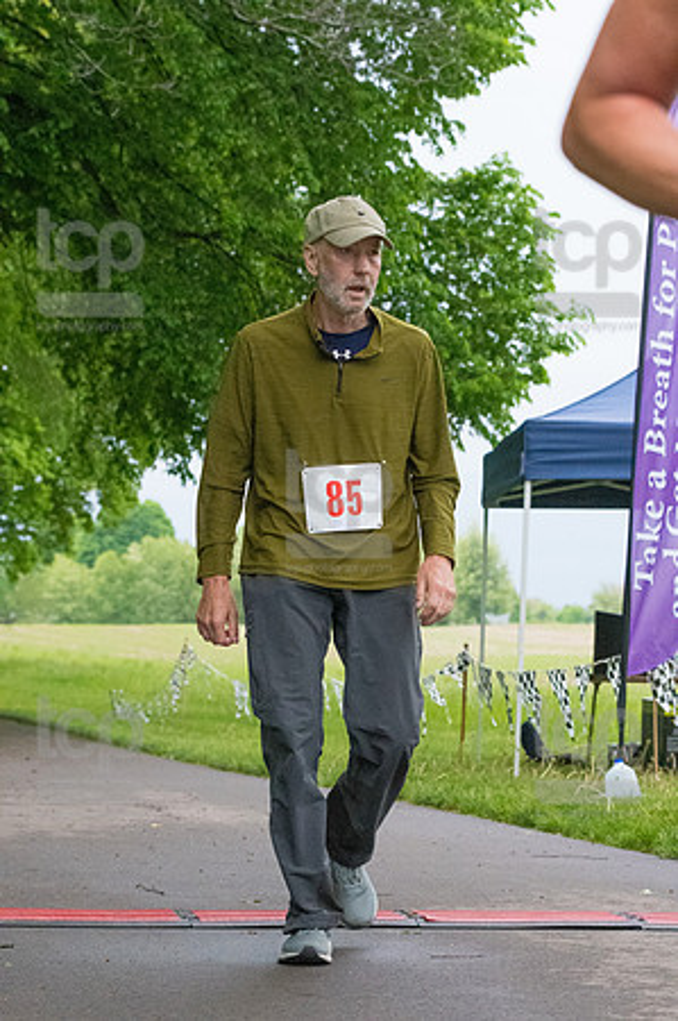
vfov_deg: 18.3
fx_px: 3171
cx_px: 339
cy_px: 510
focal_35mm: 112
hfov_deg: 12.2
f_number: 5.6
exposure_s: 1/1250
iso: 6400
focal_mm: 75
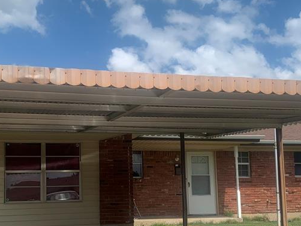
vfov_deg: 27.3
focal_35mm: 53
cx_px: 127
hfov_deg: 36.1
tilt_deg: +4.2
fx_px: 461
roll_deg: +2.0
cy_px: 158
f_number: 1.8
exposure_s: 1/2611
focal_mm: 4.25
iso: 25
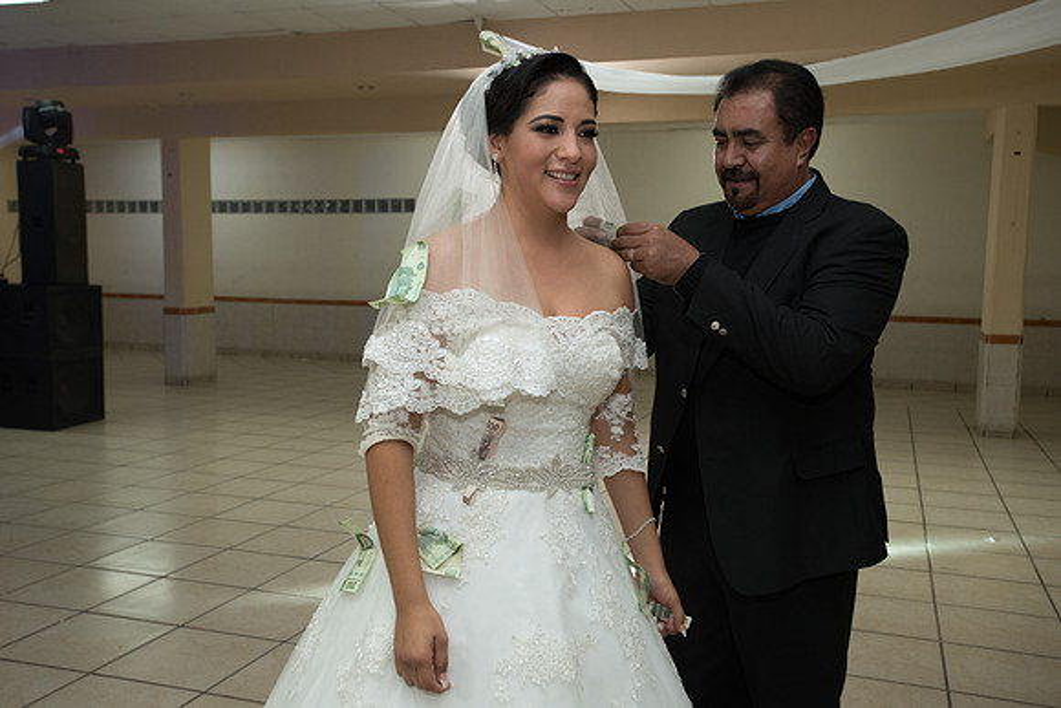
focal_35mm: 35
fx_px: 1032
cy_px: 354
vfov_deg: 37.9
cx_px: 530
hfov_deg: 54.4
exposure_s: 1/100
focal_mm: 35
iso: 1600
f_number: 4
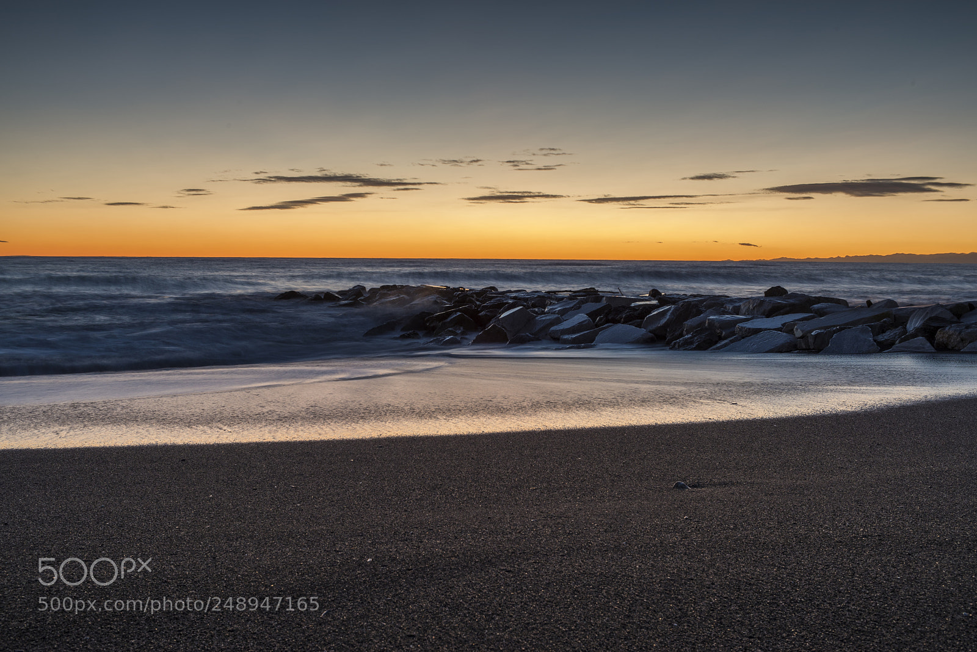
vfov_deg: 33.4
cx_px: 488
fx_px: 1086
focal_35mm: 40
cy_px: 326
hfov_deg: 48.4
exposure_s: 2
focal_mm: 40
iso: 200
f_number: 13
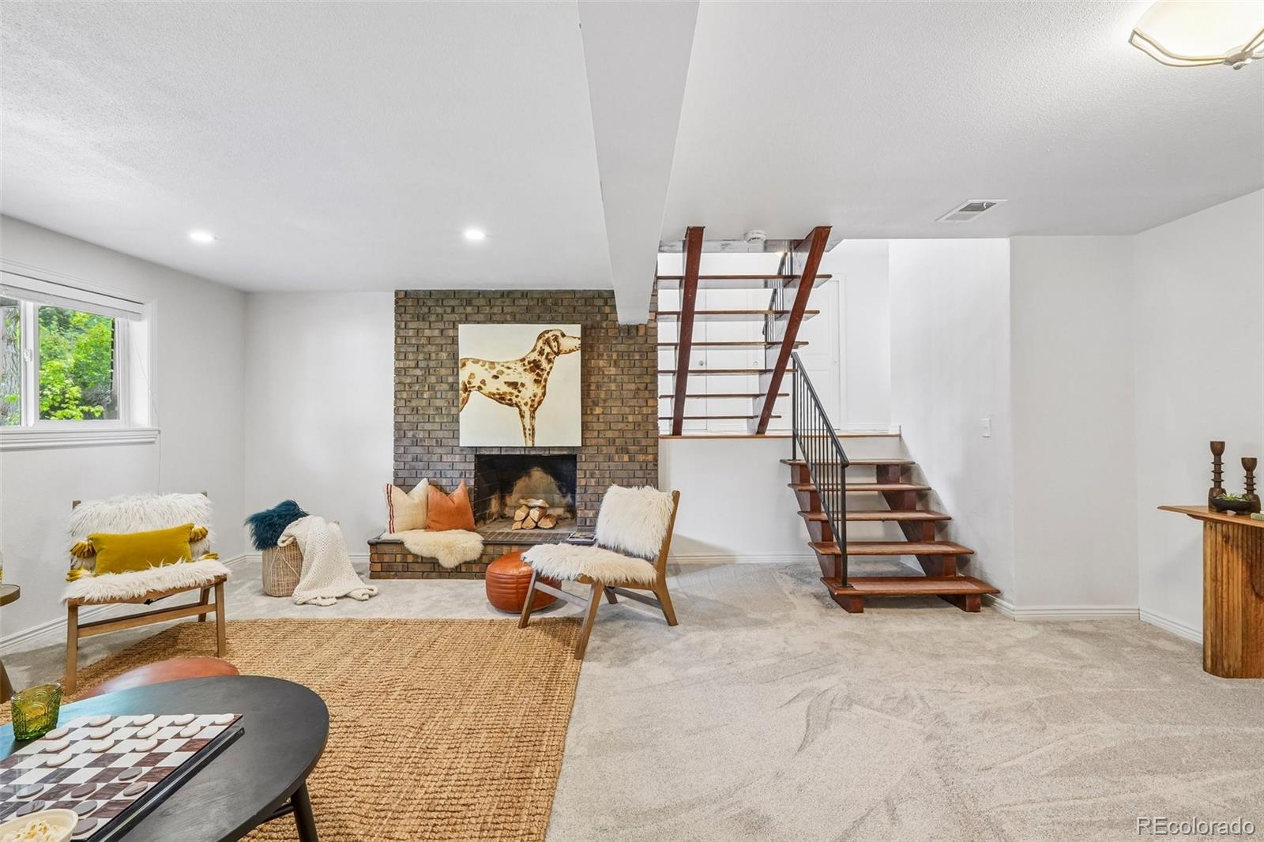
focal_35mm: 15
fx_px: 527
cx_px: 632
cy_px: 421
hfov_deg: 100.4
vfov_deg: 77.3
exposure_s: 1/8
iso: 800
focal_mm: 10
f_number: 8
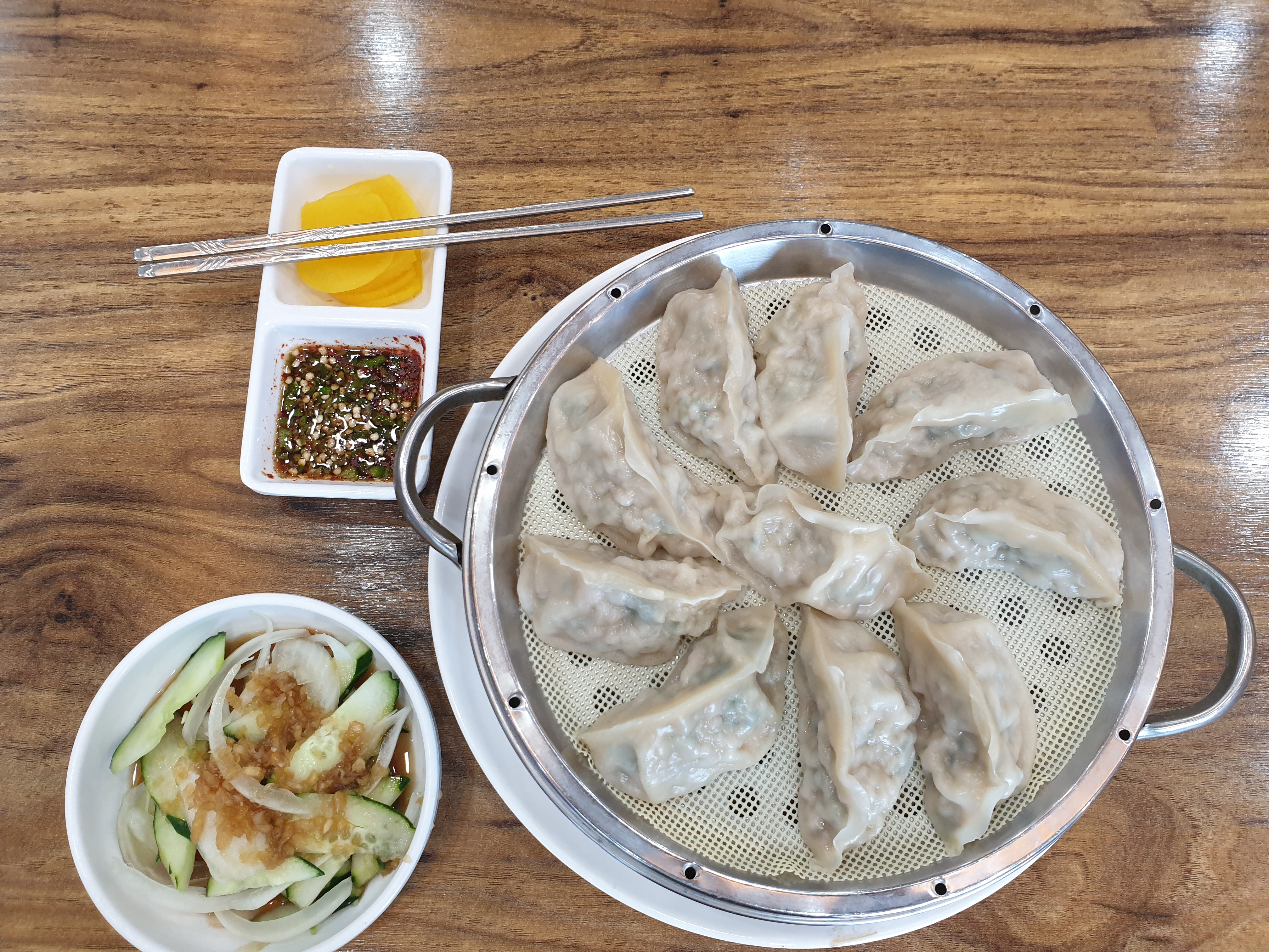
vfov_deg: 53.1
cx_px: 634
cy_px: 476
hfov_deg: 67.3
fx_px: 953
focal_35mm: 26
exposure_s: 1/60
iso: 160
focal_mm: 4.3
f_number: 2.4
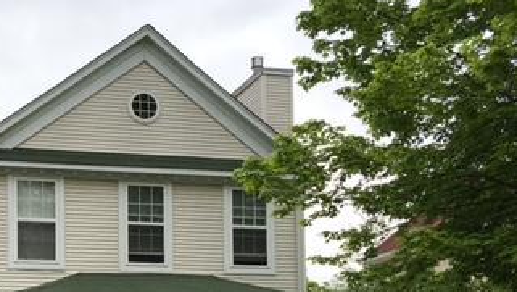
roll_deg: +0.8
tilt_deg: +4.6
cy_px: 348
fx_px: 864
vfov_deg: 18.2
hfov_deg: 32.3
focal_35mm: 63
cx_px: 92
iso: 25
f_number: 2.2
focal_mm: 4.15
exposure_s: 1/460
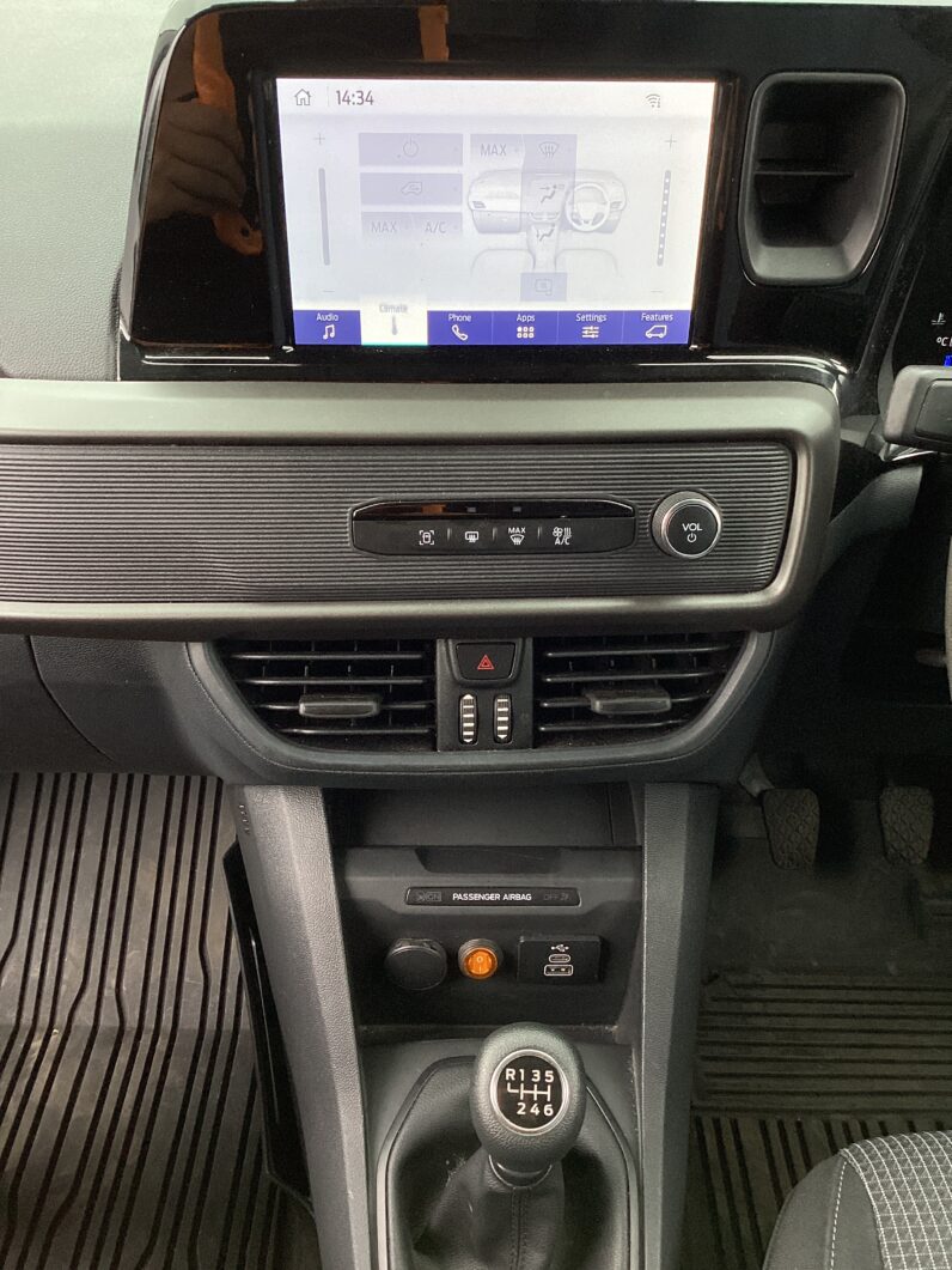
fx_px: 1137
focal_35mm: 31
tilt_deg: -36.7
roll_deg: -0.4
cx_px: 476
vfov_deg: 58.3
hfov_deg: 45.5
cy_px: 635
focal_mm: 3.3
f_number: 2.4
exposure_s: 1/120
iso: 50
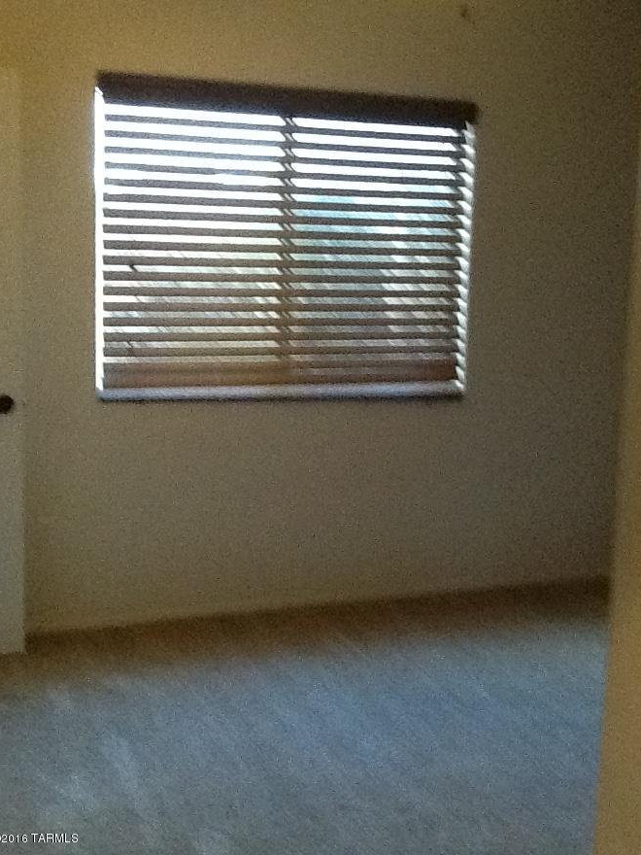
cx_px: 336
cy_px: 404
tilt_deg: -12.2
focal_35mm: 48
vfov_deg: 39.6
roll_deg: -0.3
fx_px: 1185
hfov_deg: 30.3
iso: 320
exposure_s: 1/30
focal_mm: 2.03
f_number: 2.4
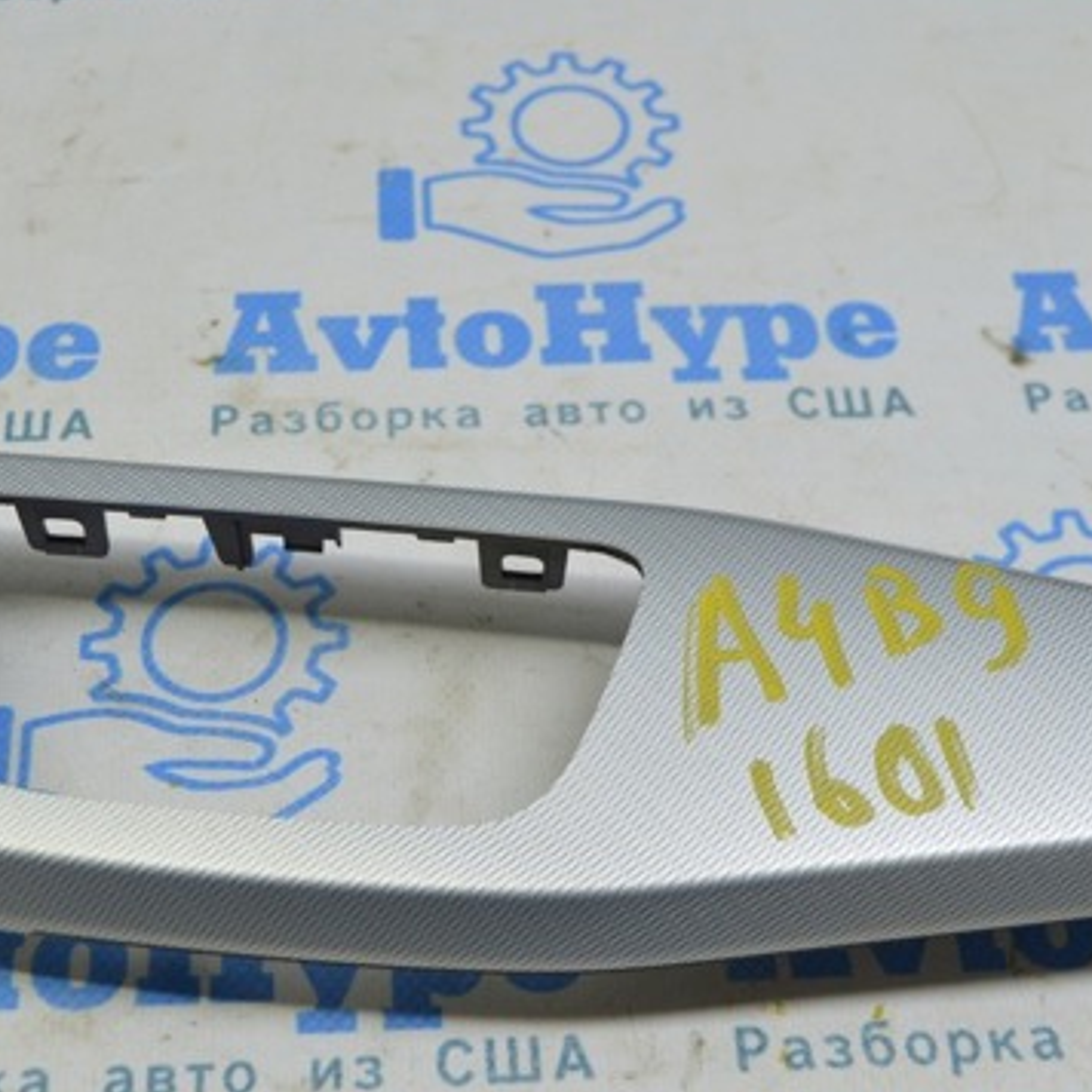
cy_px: 520
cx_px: 466
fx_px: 2204
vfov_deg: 27.8
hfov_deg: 27.8
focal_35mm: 62
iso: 400
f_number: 5.6
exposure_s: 1/40
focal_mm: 27
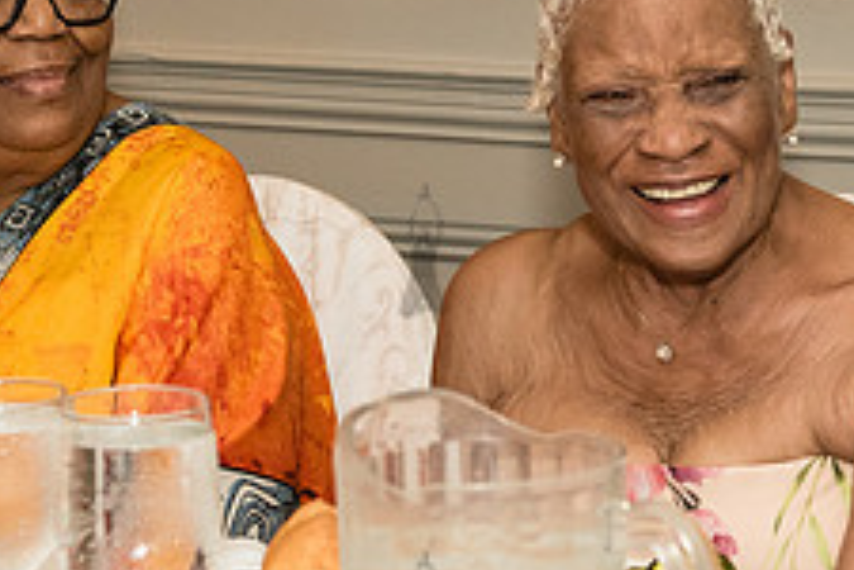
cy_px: 238
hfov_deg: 14.1
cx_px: 533
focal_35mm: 145
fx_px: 3439
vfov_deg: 9.5
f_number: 3.5
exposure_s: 1/200
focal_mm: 40
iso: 1600
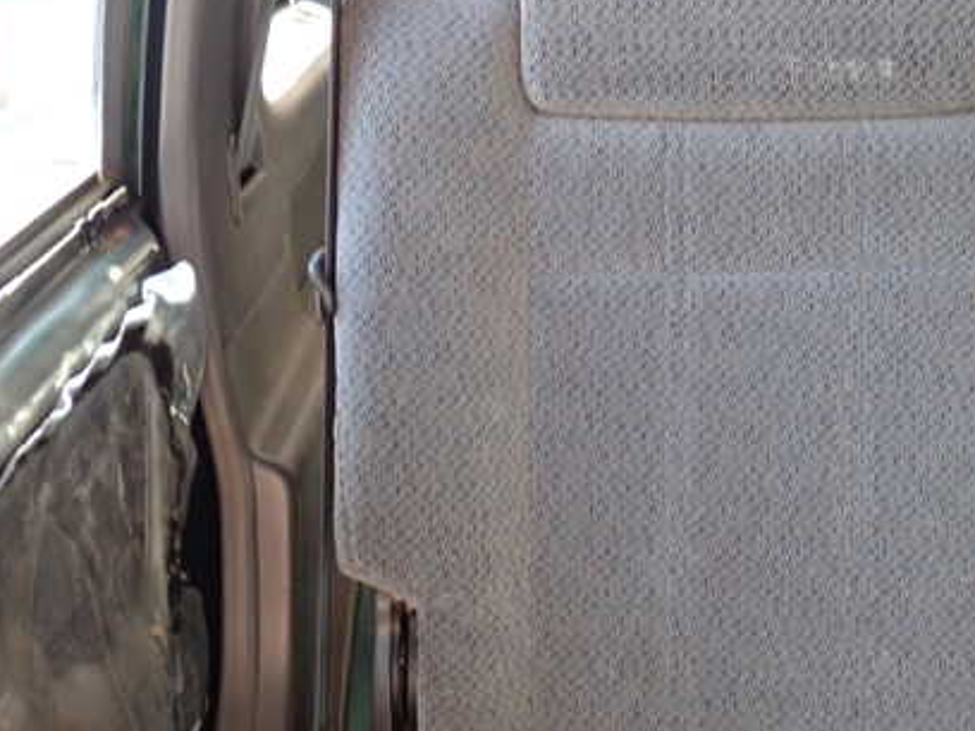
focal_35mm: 53
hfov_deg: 35.8
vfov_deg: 27.5
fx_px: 1493
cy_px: 351
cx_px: 655
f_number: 2.5
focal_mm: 6.37
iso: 250
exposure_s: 1/40
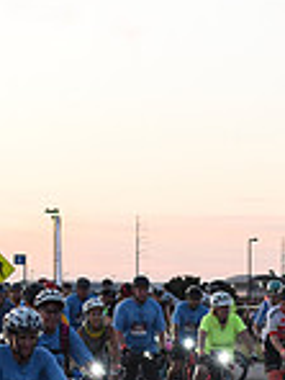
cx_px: 352
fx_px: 2064
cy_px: 481
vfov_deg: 10.3
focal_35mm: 188
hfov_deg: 7.8
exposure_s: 1/400
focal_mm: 50
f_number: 2.8
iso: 2500
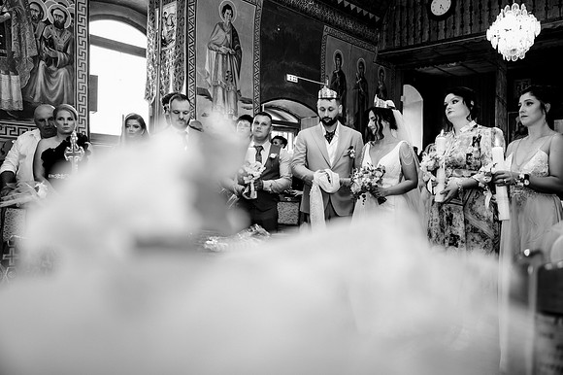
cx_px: 280
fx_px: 506
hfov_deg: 58.2
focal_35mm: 32
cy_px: 188
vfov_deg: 40.7
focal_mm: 32
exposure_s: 1/160
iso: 1250
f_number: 2.8
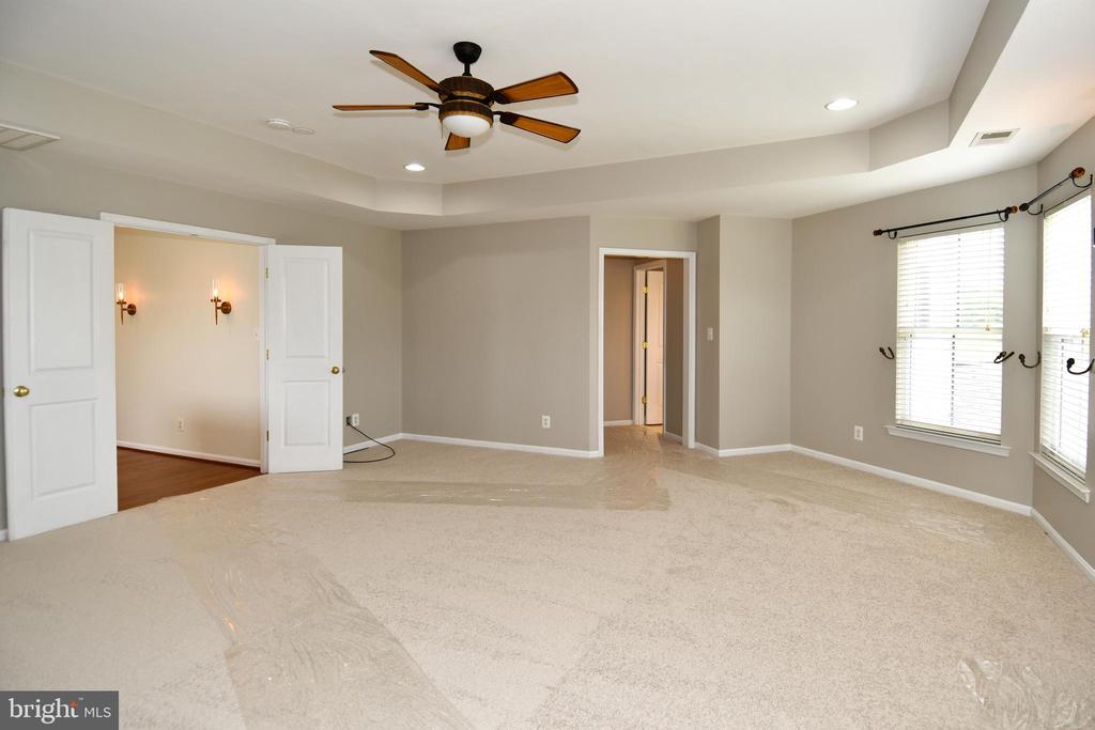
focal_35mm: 18
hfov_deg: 90.0
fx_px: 548
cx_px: 548
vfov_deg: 67.4
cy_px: 365
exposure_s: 1/100
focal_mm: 12
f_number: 4.5
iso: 200
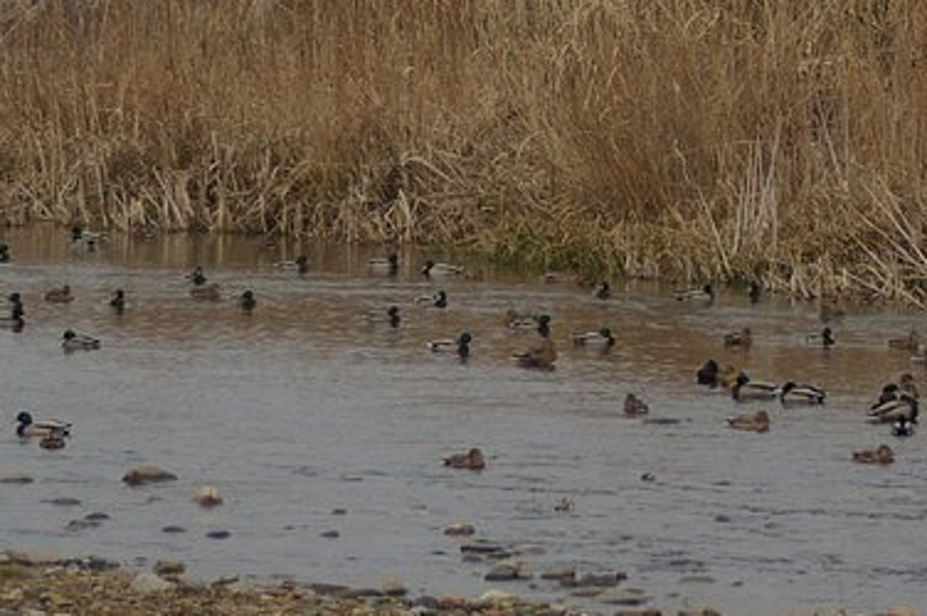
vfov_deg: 3.4
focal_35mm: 408
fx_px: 10497
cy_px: 371
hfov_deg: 5.1
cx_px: 611
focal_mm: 100
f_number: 6.3
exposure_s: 1/800
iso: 200
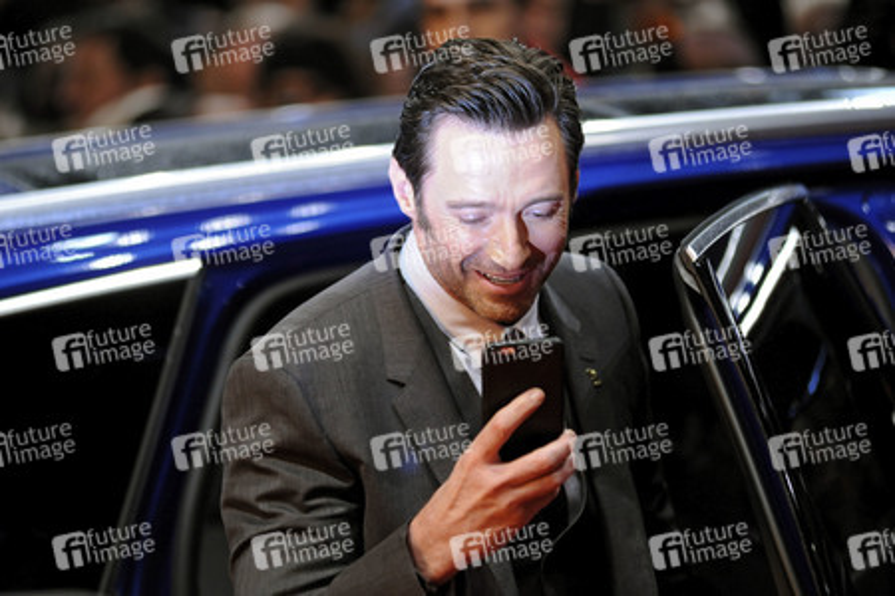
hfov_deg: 10.3
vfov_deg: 6.9
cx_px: 448
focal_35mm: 200
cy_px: 298
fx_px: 4972
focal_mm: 200
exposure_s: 1/320
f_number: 2.8
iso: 2000
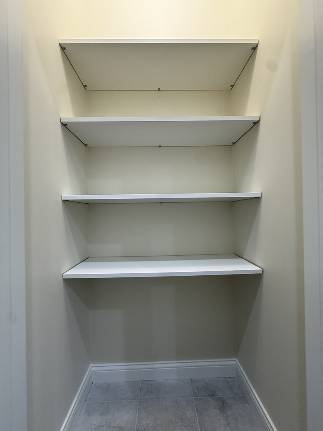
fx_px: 174
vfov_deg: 102.1
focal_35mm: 14
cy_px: 216
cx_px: 162
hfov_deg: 85.7
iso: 200
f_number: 2.2
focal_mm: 2.22
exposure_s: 1/120
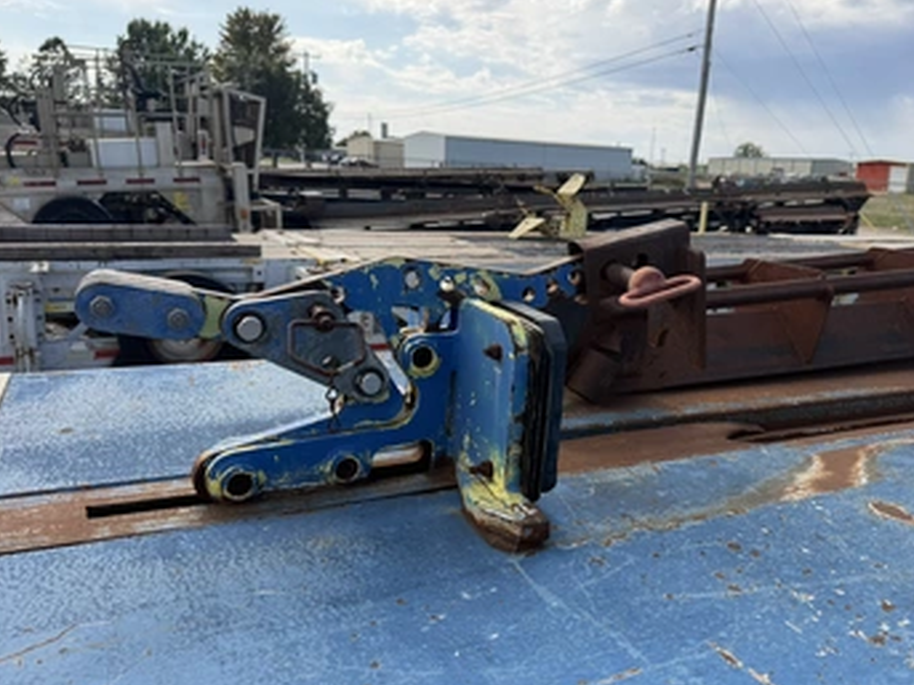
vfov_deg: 49.7
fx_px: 739
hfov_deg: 63.2
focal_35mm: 28
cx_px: 514
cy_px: 328
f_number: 1.78
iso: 100
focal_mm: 6.76
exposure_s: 1/3759
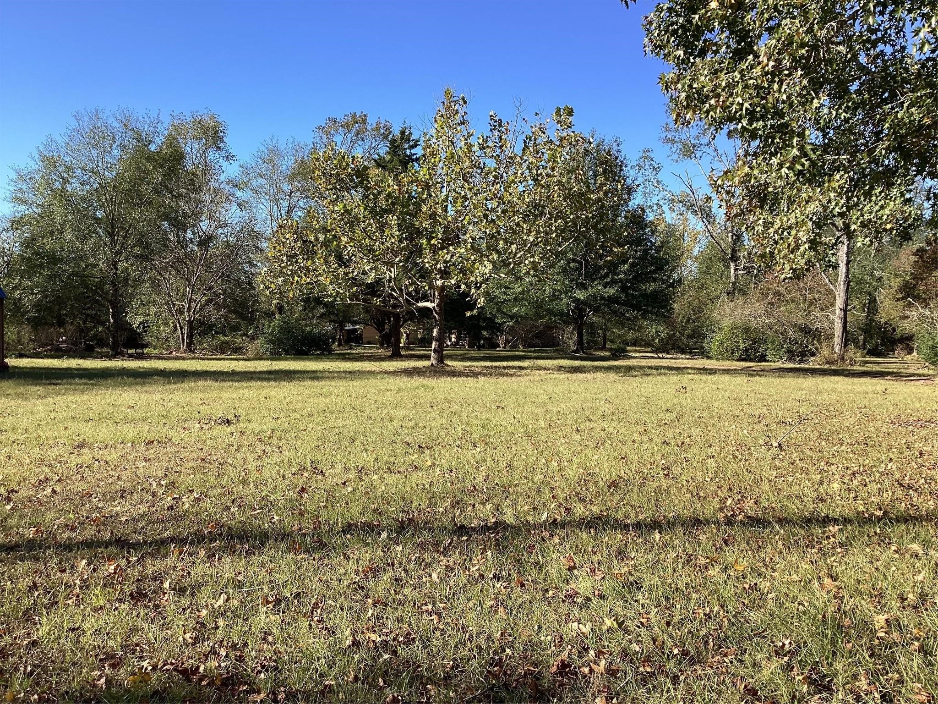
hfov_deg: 58.4
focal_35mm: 31
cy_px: 352
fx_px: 840
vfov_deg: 45.4
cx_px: 469
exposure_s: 1/652
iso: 25
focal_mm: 3.3
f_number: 2.4
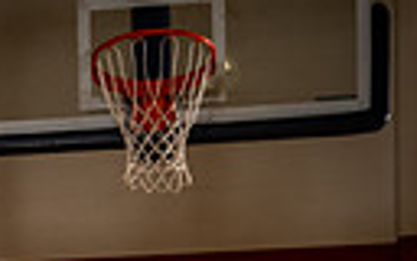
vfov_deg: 9.0
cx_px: 0
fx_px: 1421
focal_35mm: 125
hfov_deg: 16.4
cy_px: 718
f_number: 5.6
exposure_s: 1/250
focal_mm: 35
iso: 125
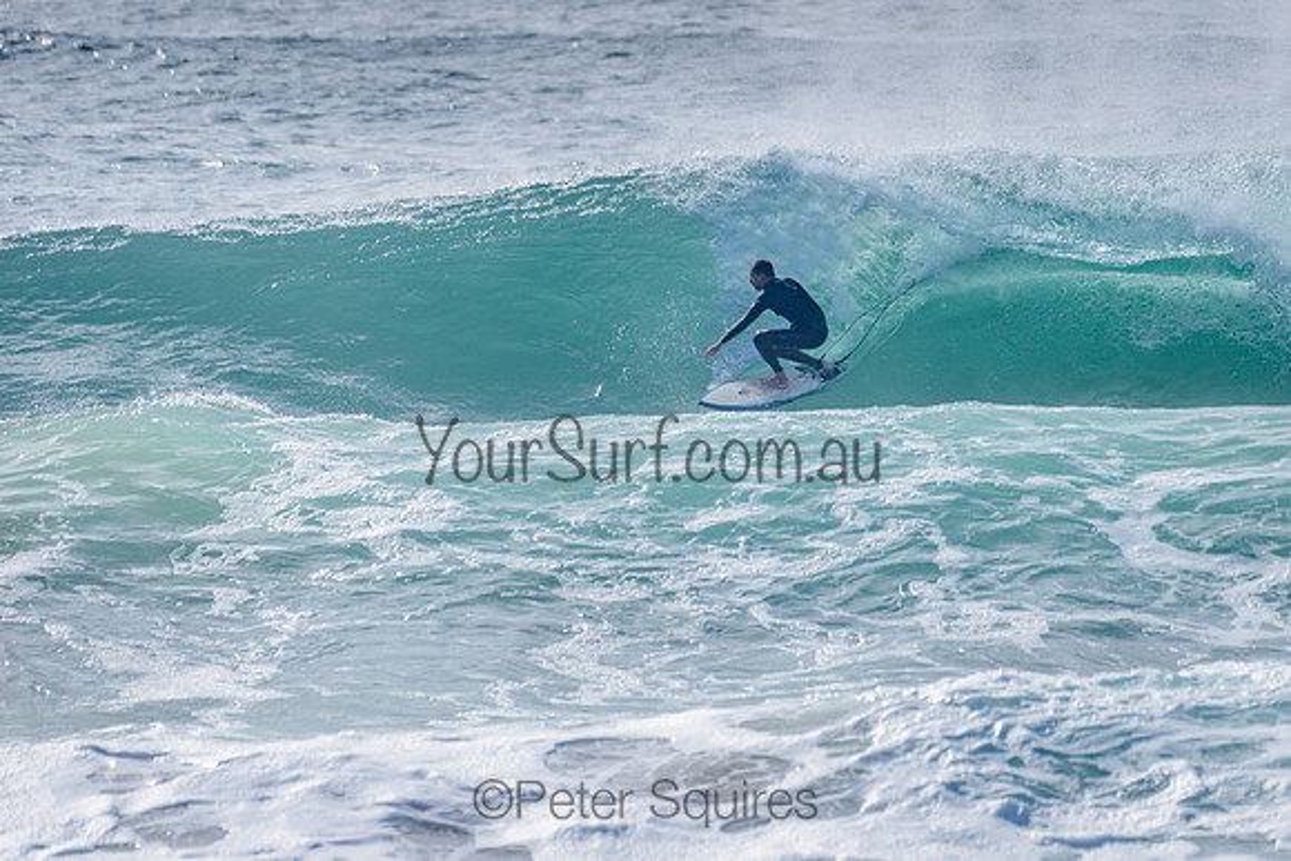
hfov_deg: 3.4
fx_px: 21957
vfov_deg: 2.2
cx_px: 790
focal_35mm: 612
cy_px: 334
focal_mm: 500
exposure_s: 1/2000
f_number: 5.6
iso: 125
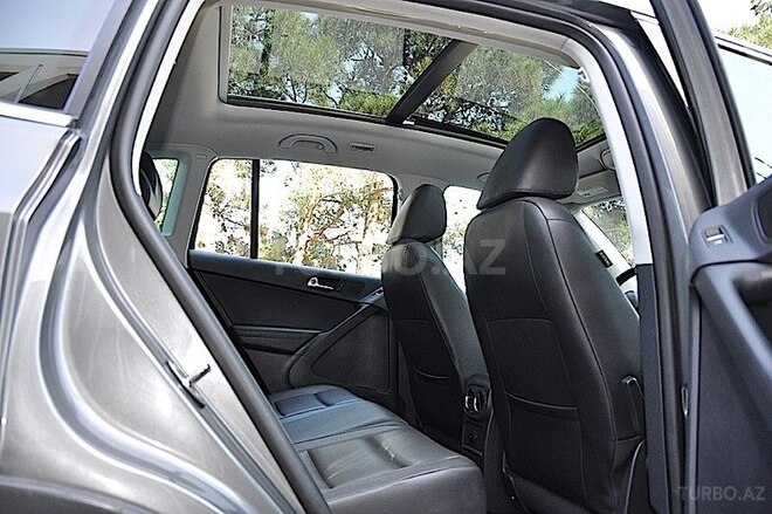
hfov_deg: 67.4
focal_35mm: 27
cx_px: 386
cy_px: 257
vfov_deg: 47.9
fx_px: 579
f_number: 4
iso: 640
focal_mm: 18
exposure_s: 1/200
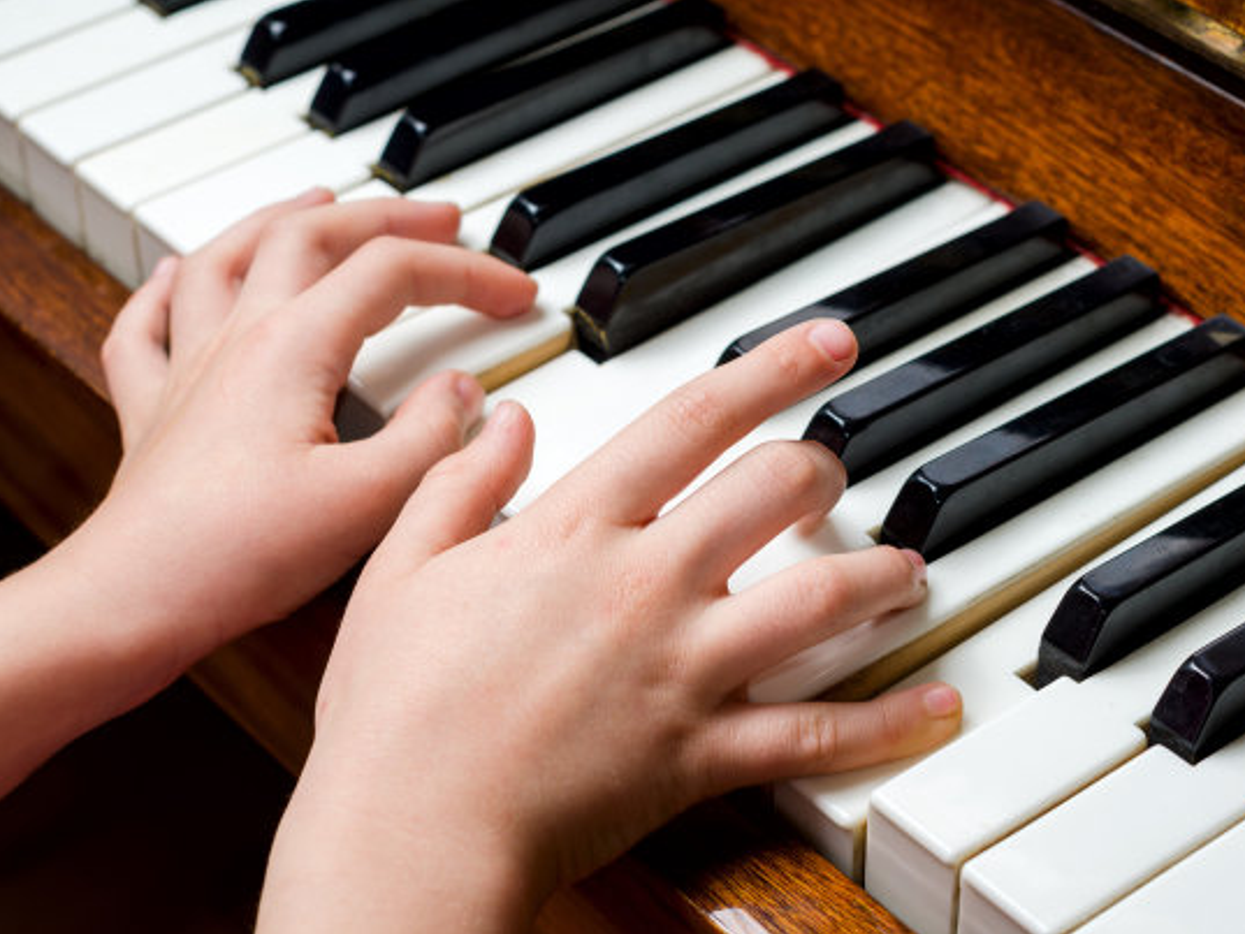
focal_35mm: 82
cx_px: 691
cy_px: 467
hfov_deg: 23.8
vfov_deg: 18.0
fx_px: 2950
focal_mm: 50
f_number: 5.6
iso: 100
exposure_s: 1/125
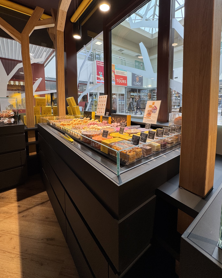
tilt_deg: -6.8
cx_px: 113
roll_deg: +0.8
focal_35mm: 16
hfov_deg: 80.4
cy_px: 116
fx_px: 131
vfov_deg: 92.3
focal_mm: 2.22
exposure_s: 1/100
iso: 80
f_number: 2.2
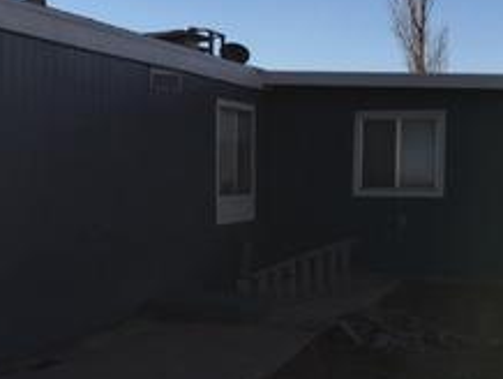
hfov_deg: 21.9
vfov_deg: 17.4
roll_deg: +0.4
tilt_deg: -2.5
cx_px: -37
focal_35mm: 85
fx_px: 1236
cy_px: 224
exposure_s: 1/1709
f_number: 2.2
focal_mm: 4.15
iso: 25
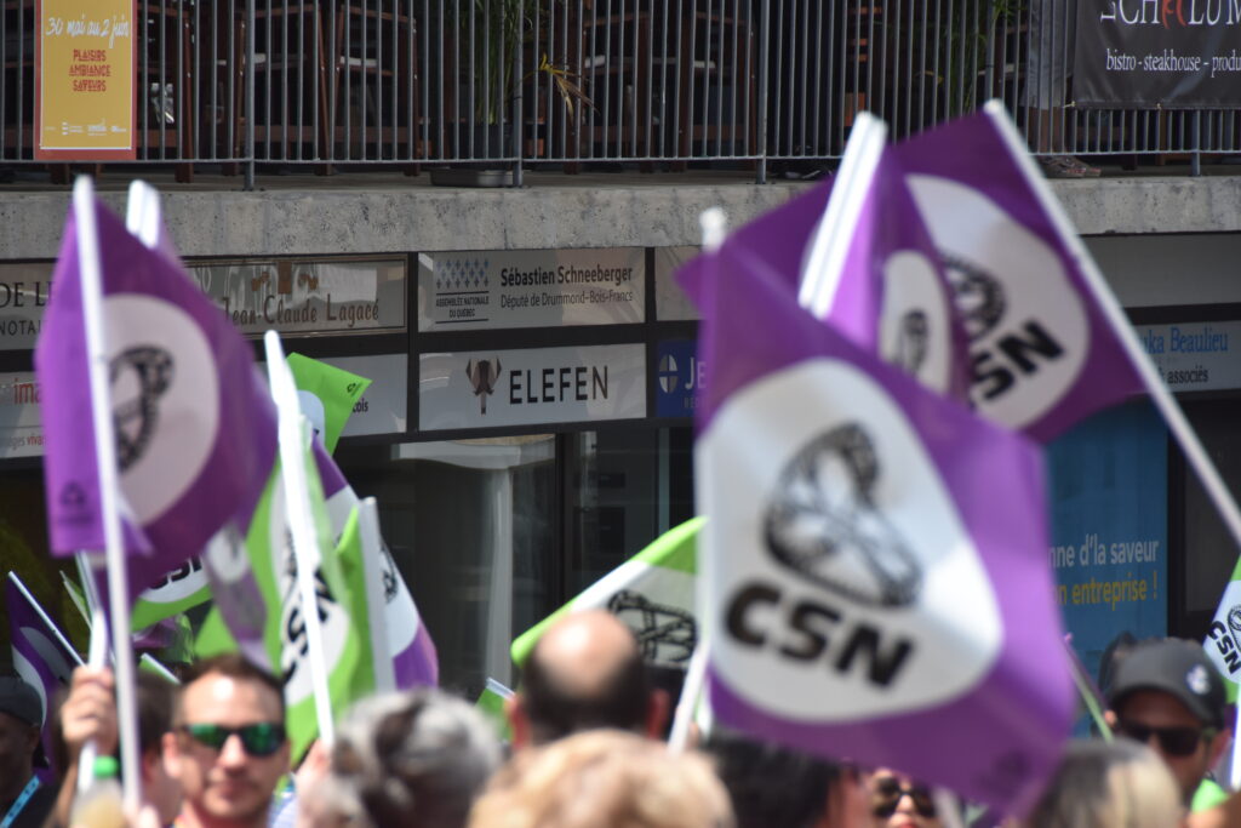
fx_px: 10342
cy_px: 414
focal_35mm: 300
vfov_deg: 4.6
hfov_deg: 6.9
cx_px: 620
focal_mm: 200
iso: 560
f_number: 8
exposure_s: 1/1000
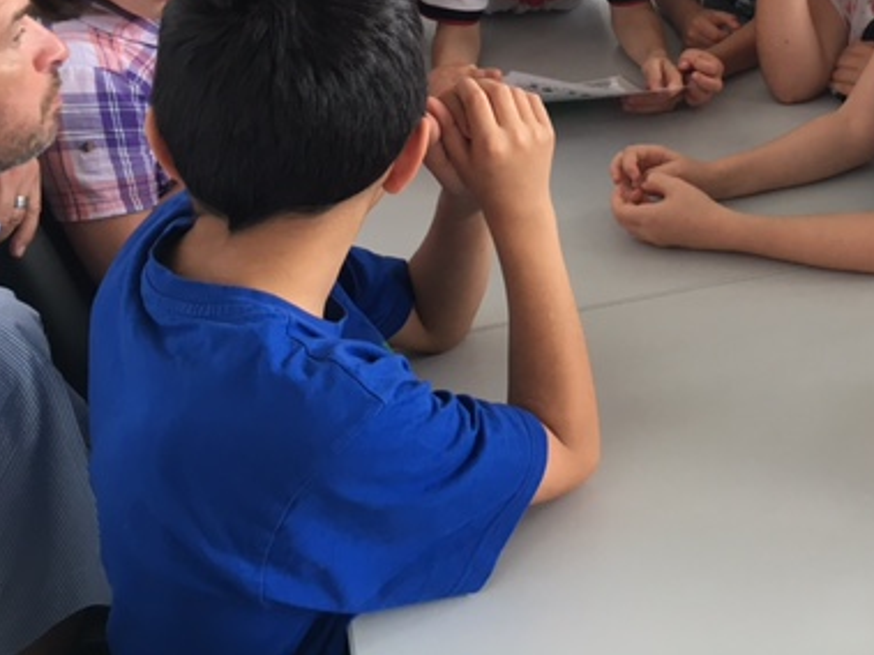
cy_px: 104
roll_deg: -0.6
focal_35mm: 49
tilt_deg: -20.4
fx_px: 1237
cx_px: 680
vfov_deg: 28.8
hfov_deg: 37.7
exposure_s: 1/33
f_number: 2.2
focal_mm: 4.15
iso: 80
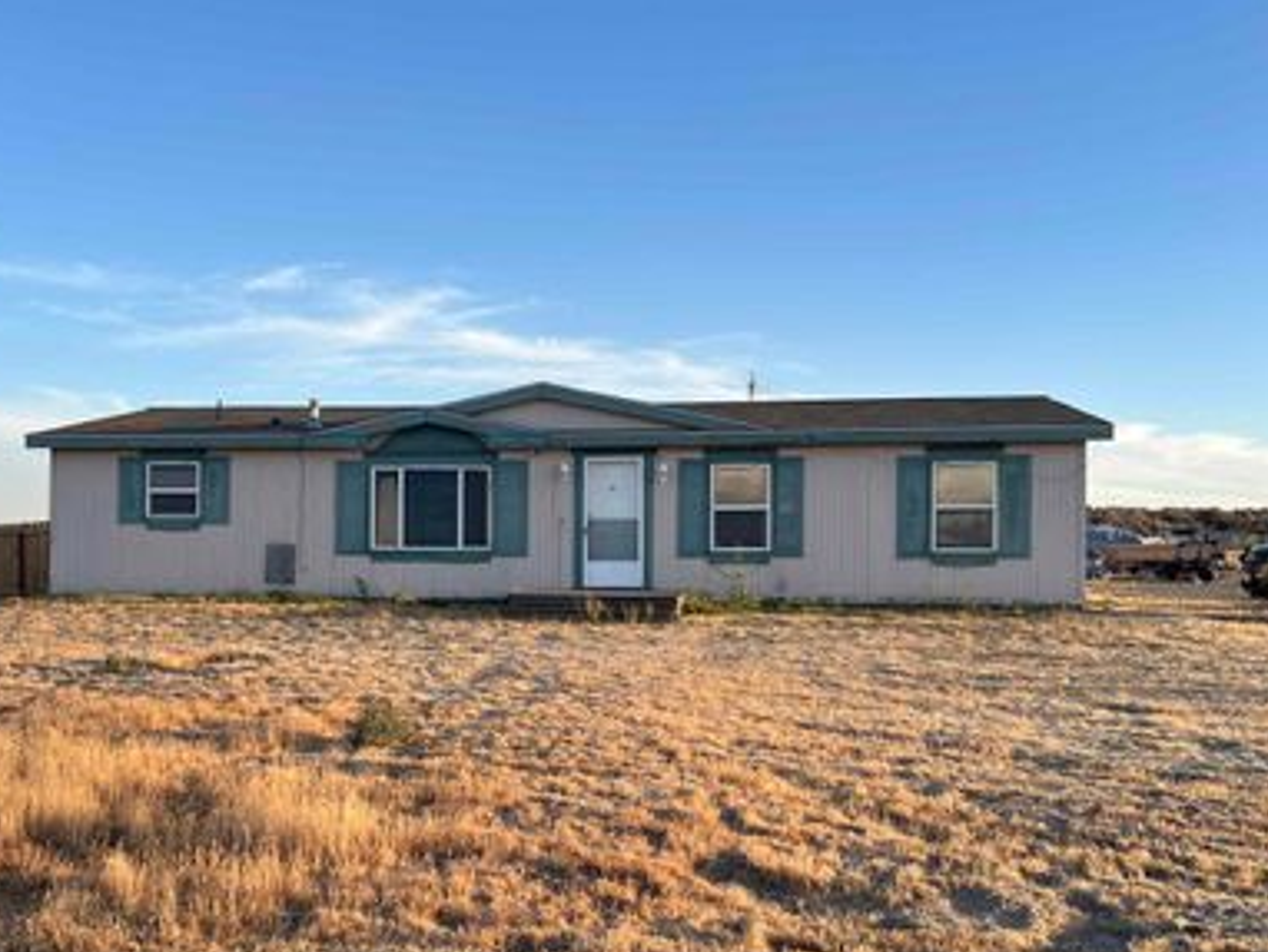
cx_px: 568
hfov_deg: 53.8
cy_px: 556
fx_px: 1246
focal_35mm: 34
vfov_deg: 41.7
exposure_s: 1/1171
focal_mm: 5.7
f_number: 1.5
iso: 50
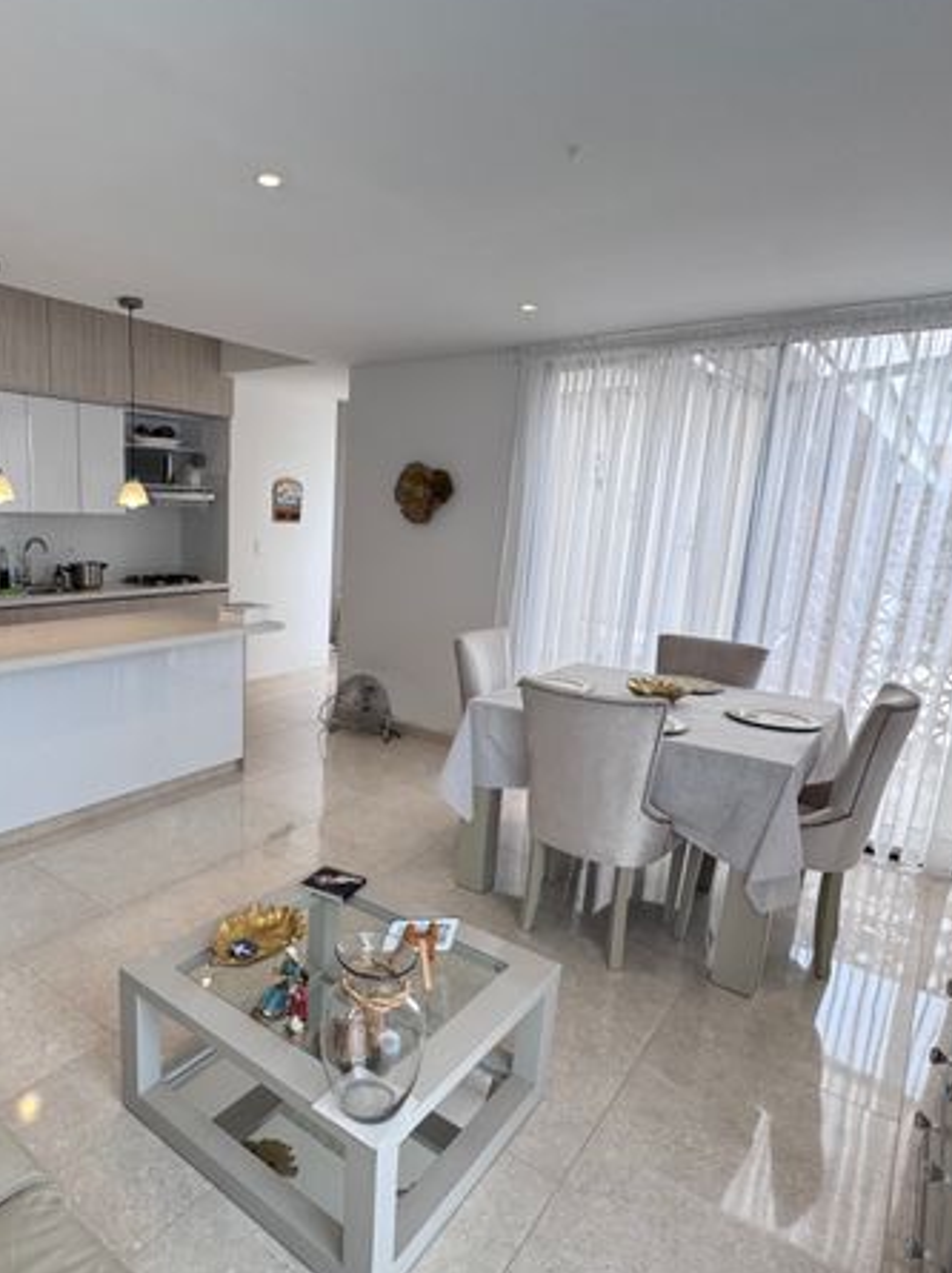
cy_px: 672
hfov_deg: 61.5
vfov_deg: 79.0
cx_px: 302
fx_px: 771
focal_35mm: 21
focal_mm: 2.22
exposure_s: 1/99
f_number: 2.2
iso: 50
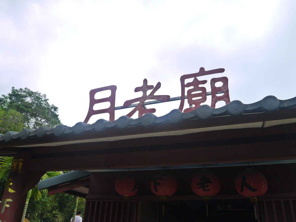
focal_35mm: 30
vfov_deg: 46.8
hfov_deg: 60.0
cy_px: 111
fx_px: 257
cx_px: 148
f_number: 5.6
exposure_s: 1/250
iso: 160
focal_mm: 15
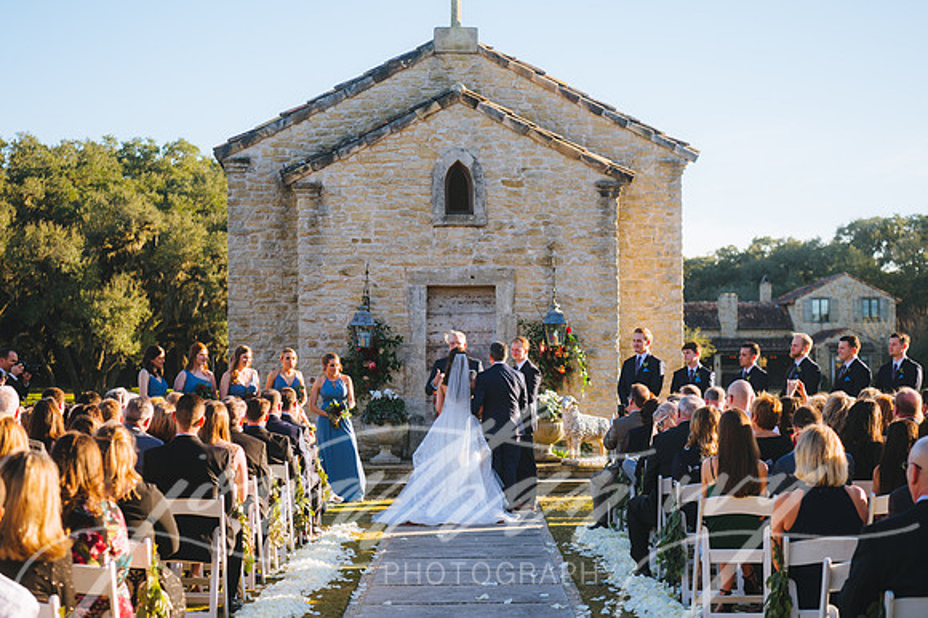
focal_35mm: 76
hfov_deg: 26.6
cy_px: 295
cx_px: 464
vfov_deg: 17.9
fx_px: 1965
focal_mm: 70
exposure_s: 1/640
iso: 100
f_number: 3.5
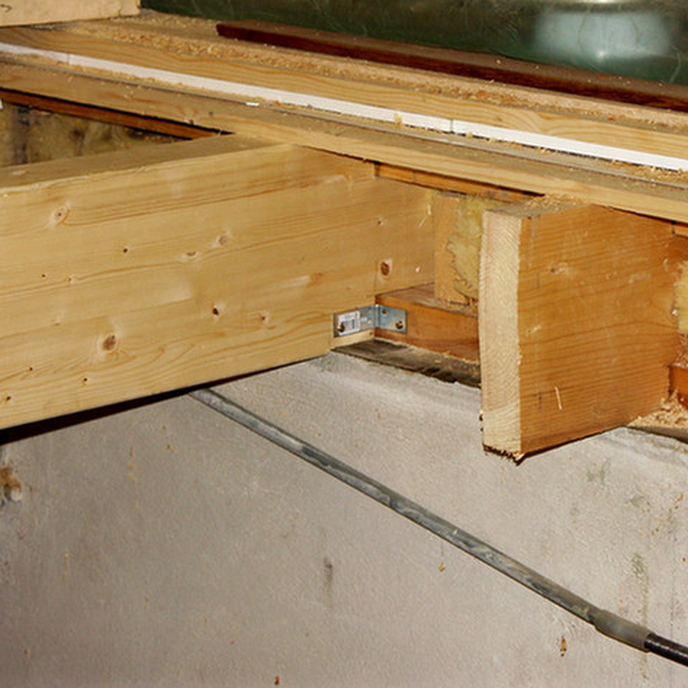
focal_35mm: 124
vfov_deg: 14.1
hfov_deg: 14.1
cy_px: 344
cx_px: 367
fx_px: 2788
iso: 200
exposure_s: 1/100
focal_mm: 25.88
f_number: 3.5
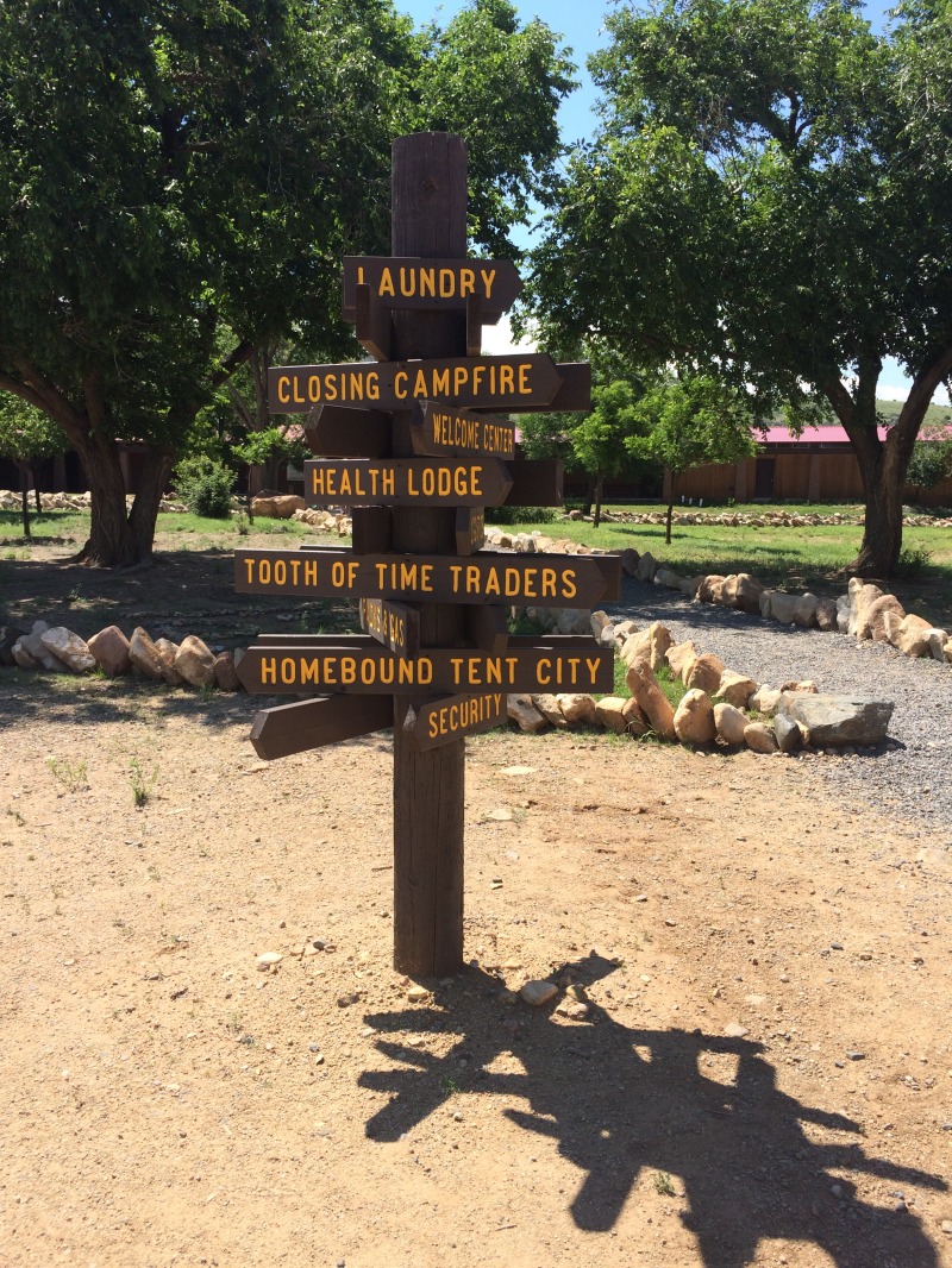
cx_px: 476
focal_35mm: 29
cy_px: 634
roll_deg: +1.3
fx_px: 1063
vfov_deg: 61.6
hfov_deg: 48.2
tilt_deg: -9.0
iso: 32
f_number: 2.2
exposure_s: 1/1208
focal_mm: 4.15
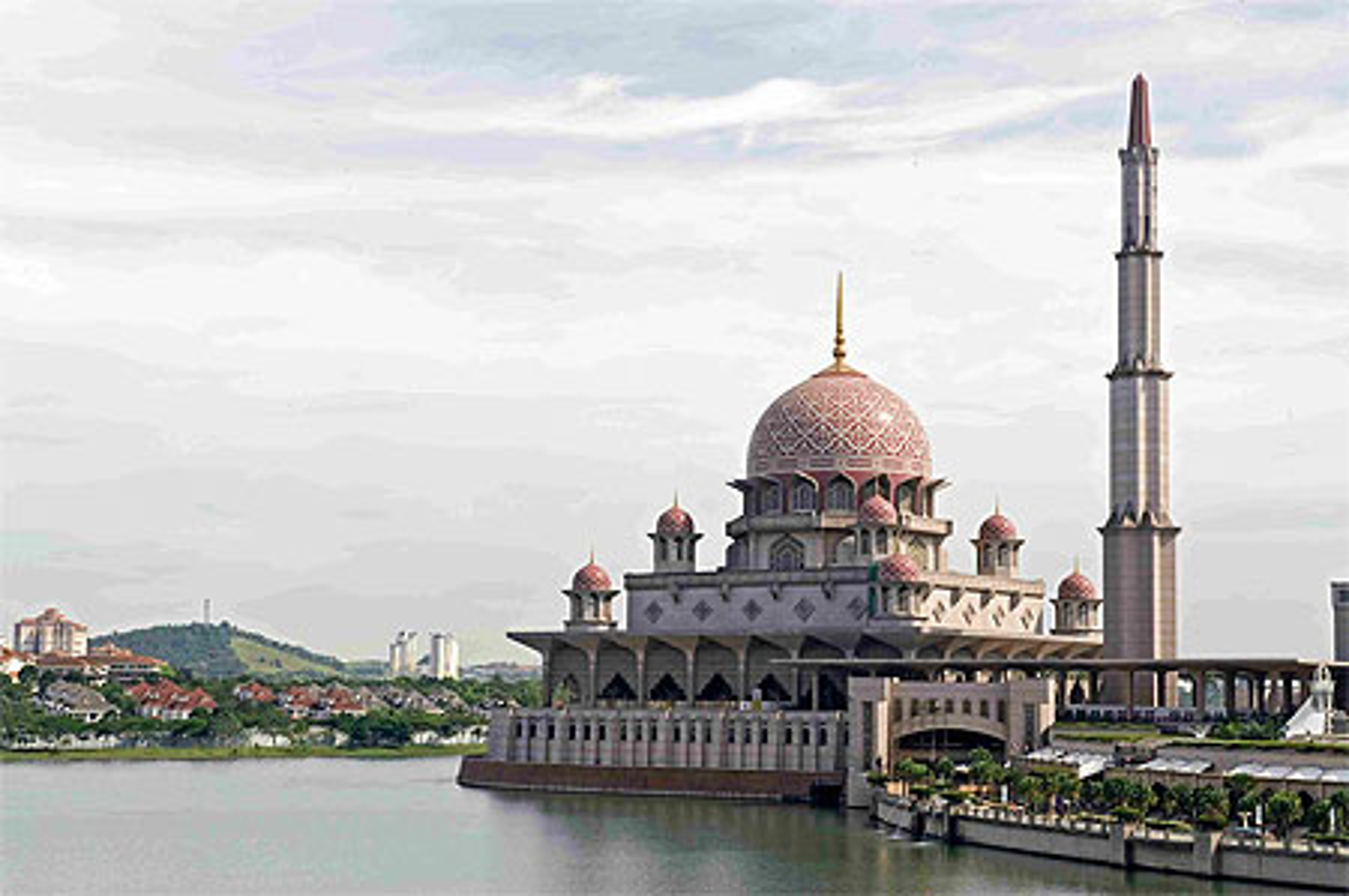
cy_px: 448
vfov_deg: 22.6
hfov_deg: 33.4
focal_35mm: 60
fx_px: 2246
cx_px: 674
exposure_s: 1/45
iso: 200
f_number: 22
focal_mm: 60
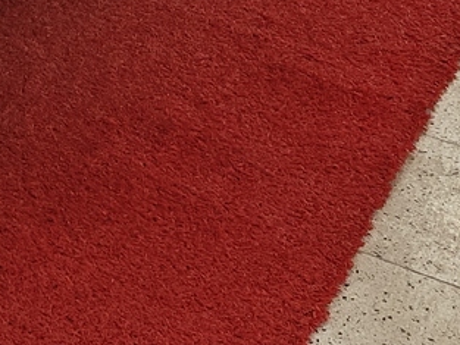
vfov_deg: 9.8
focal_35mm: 138
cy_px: -418
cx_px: -331
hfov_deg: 13.1
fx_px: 1835
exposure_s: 1/51
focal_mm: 5.59
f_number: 1.8
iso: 64
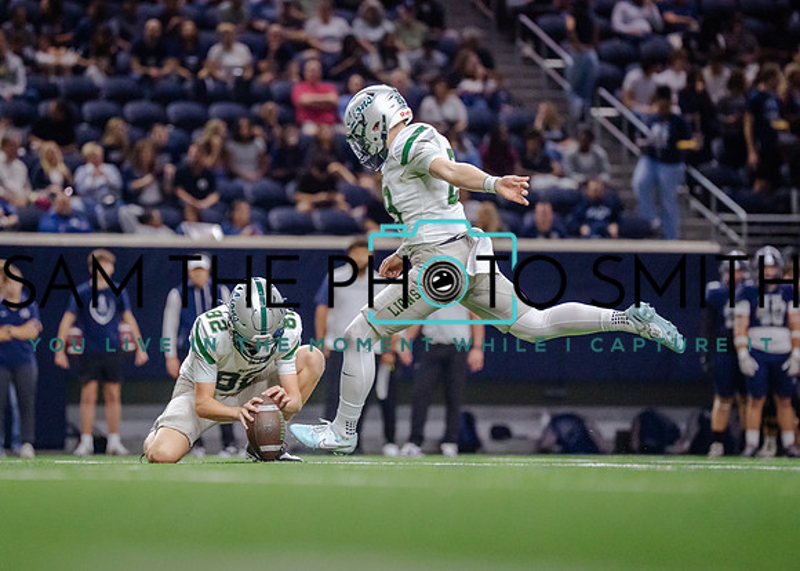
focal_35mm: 293
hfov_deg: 6.9
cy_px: 239
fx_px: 6655
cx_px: 330
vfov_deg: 4.9
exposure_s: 1/1250
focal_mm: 200
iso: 3200
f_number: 2.8
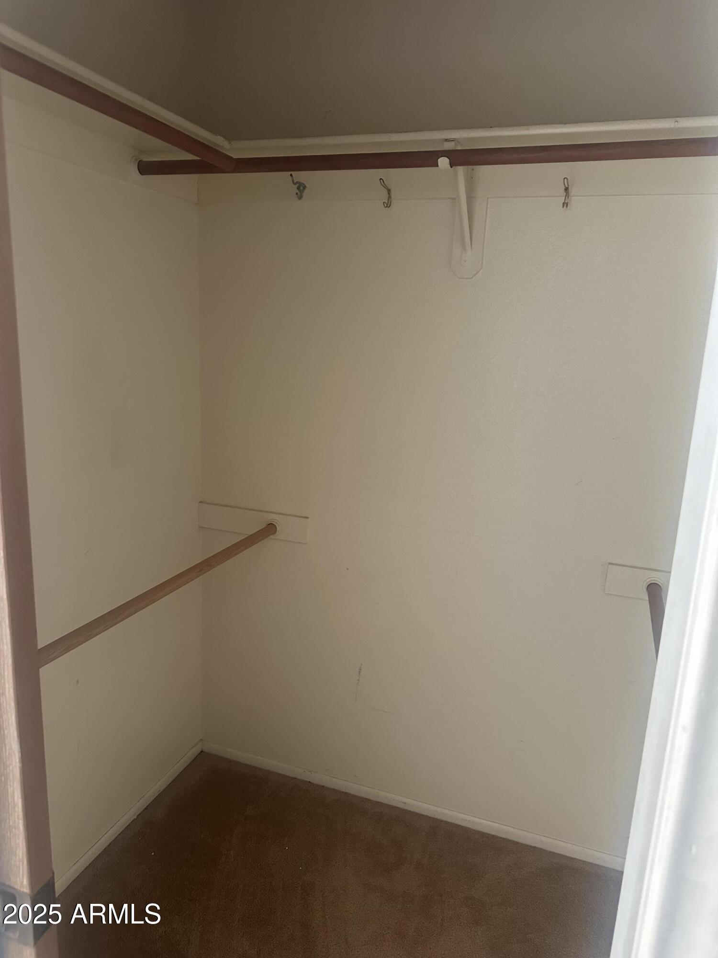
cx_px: 359
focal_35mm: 24
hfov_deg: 56.8
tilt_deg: -12.4
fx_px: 664
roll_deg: -4.2
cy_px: 479
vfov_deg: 71.6
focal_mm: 6.86
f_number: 1.78
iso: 500
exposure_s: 1/60
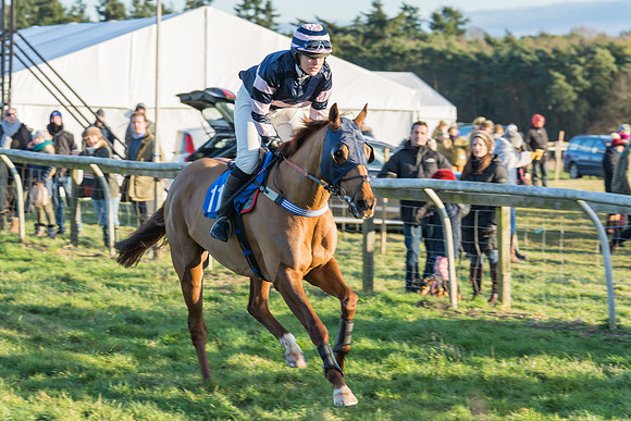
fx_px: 2860
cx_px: 304
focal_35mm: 163
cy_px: 159
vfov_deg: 8.4
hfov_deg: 12.6
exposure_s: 1/200
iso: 200
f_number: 5.6
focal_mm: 130
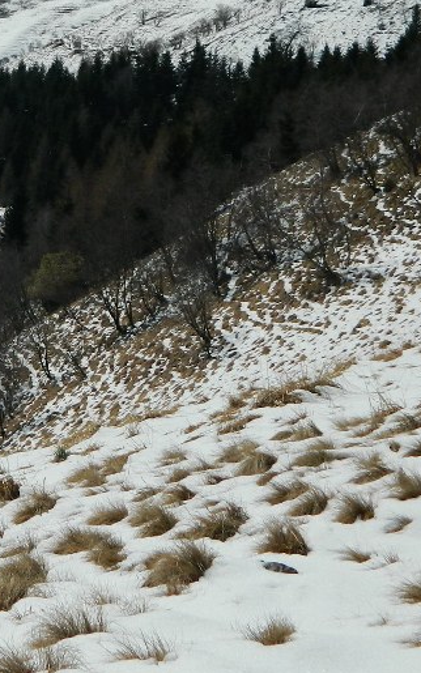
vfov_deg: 22.9
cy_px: 199
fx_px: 1652
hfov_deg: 13.5
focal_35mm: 90
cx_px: -260
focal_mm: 7.3
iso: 80
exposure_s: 1/400
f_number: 9.8
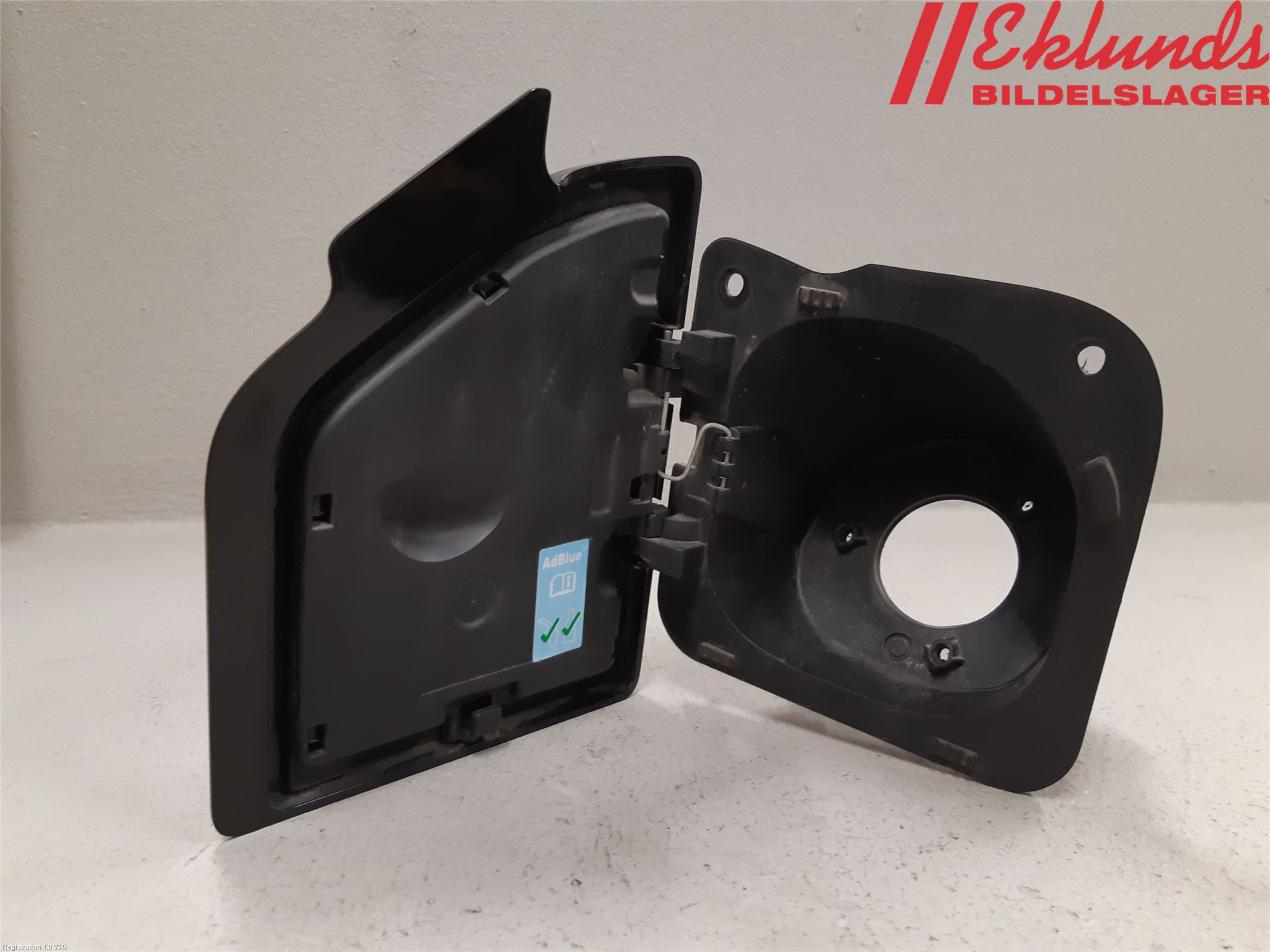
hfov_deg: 67.3
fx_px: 954
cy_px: 476
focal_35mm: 26
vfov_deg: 53.1
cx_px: 635
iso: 200
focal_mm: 3.93
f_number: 1.7
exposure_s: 1/50
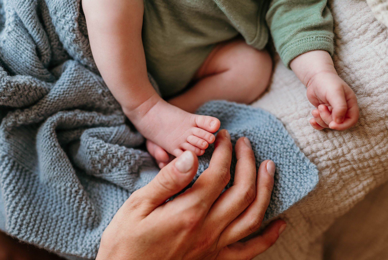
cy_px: 118
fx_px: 595
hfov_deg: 36.1
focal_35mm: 55
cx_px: 185
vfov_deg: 24.6
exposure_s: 1/800
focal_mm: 50
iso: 400
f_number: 2
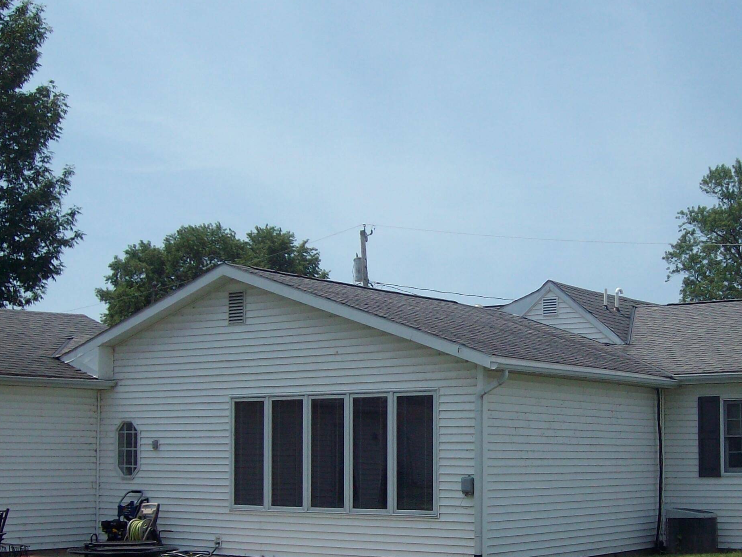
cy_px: 373
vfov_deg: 25.5
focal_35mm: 57
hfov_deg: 33.6
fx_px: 1222
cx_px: 458
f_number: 7.2
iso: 80
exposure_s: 1/346
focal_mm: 5.8
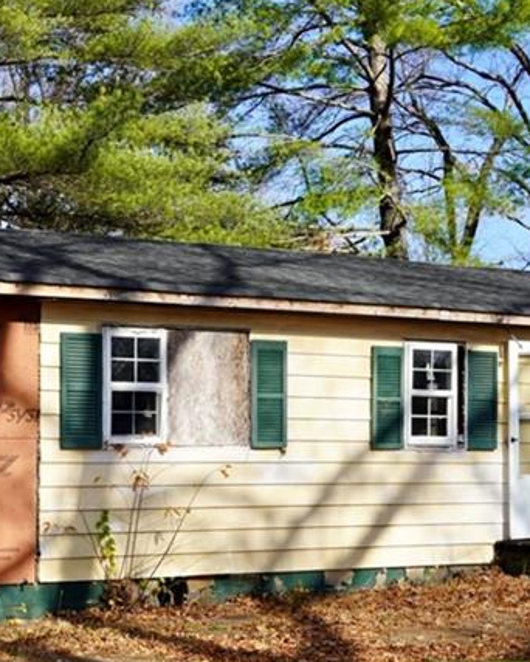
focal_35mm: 91
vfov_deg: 21.0
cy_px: 413
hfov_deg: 16.8
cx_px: 177
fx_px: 1785
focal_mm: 27
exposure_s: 1/500
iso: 100
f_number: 5
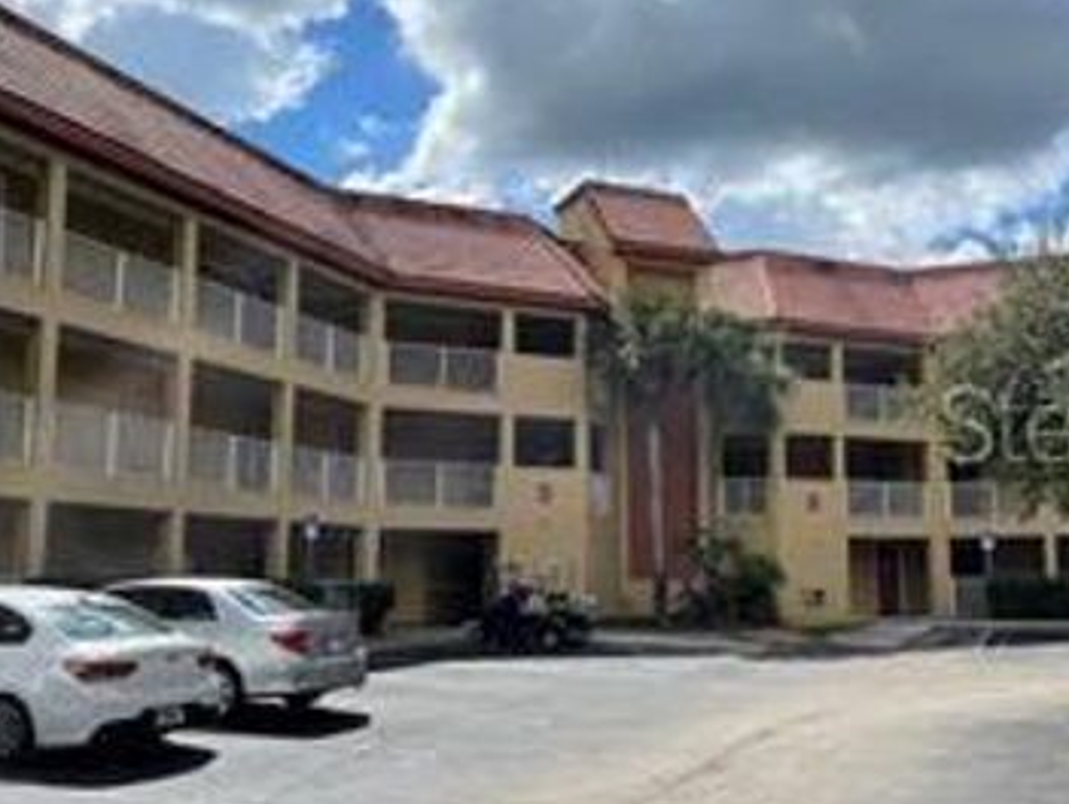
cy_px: 419
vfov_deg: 38.7
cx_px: 661
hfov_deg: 49.7
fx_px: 1144
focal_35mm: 37
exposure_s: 1/5128
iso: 32
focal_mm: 5.1
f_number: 1.6
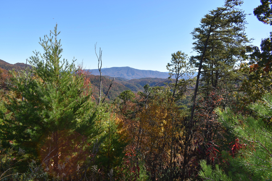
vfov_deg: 47.9
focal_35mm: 27
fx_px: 204
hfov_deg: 67.4
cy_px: 90
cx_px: 136
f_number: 8
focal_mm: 18
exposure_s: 1/200
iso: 100
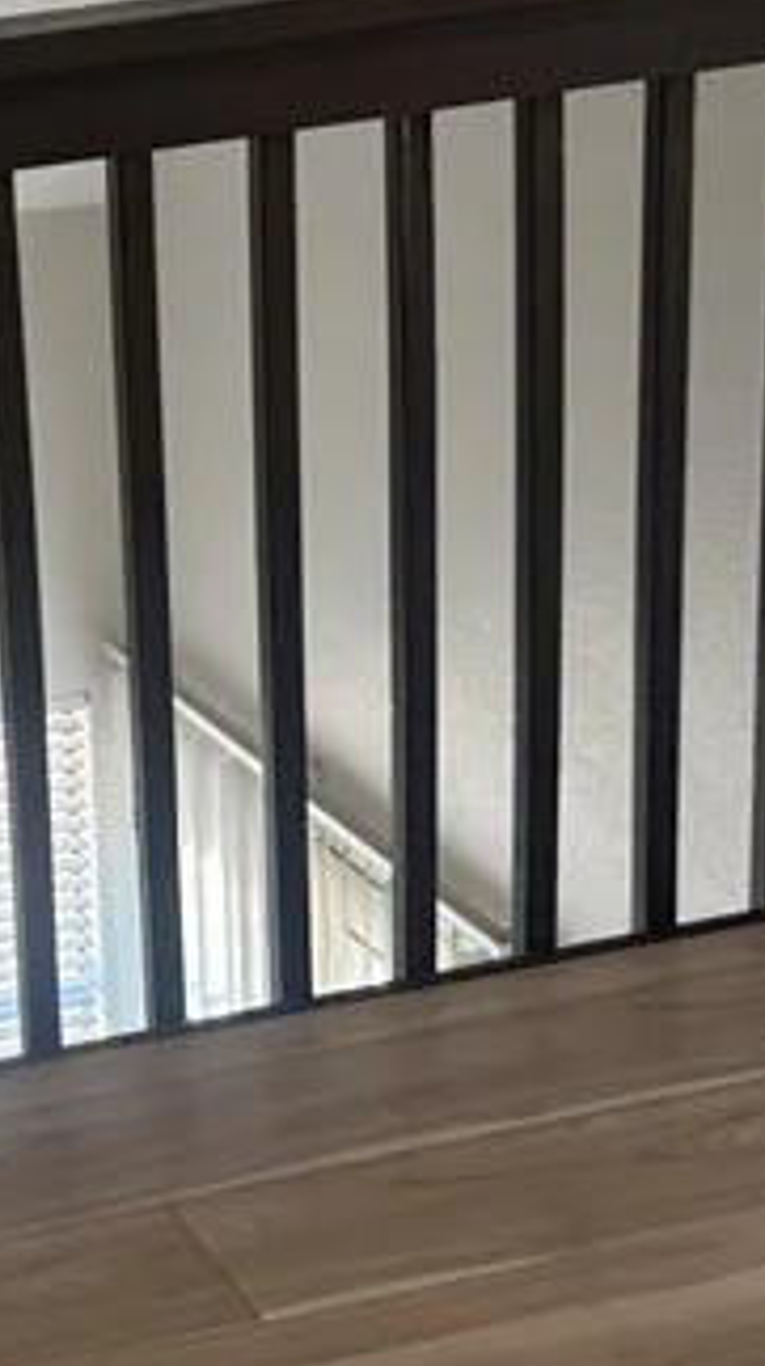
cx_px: -254
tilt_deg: -19.8
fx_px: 3002
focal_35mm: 83
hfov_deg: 13.9
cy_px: 744
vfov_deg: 25.6
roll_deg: +1.4
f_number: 1.78
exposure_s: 1/90
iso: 200
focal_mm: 6.76
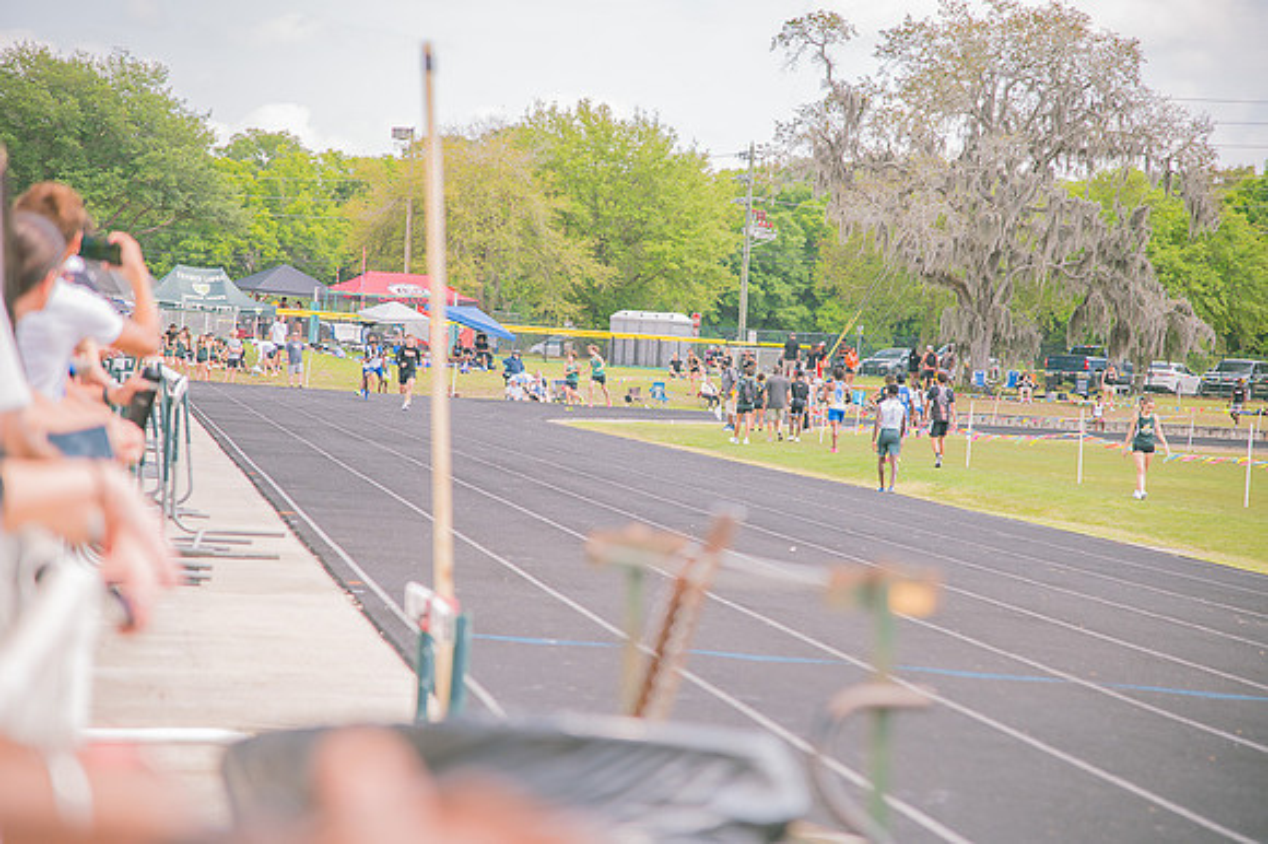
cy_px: 422
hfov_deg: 17.1
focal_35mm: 120
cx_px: 634
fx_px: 4224
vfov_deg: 11.4
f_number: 4
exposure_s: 1/200
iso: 200
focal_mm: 120
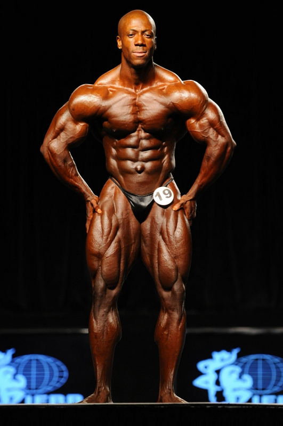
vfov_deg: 8.9
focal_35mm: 232
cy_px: 213
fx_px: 2750
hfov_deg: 5.9
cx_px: 142
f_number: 2.8
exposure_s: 1/320
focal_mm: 155
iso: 800
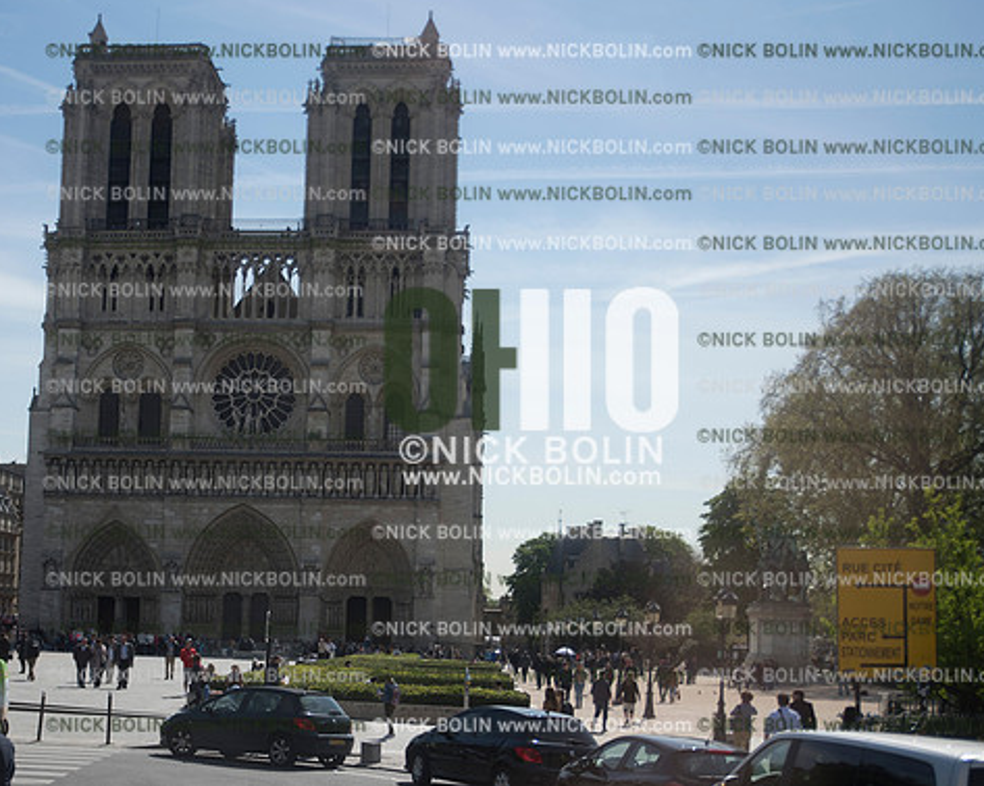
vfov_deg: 30.1
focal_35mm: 50
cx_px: 344
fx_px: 1456
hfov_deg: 37.0
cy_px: 512
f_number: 2.8
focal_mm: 32
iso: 200
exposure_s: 1/2500
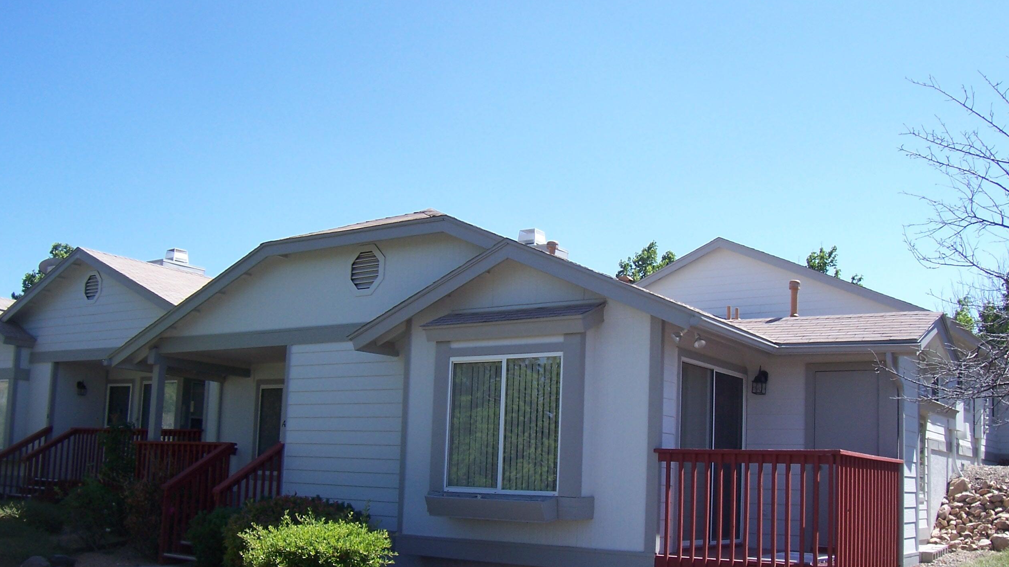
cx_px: 501
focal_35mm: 38
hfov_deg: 52.8
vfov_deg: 31.1
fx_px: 1017
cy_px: 337
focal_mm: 5.6
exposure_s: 1/250
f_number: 5.6
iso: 80
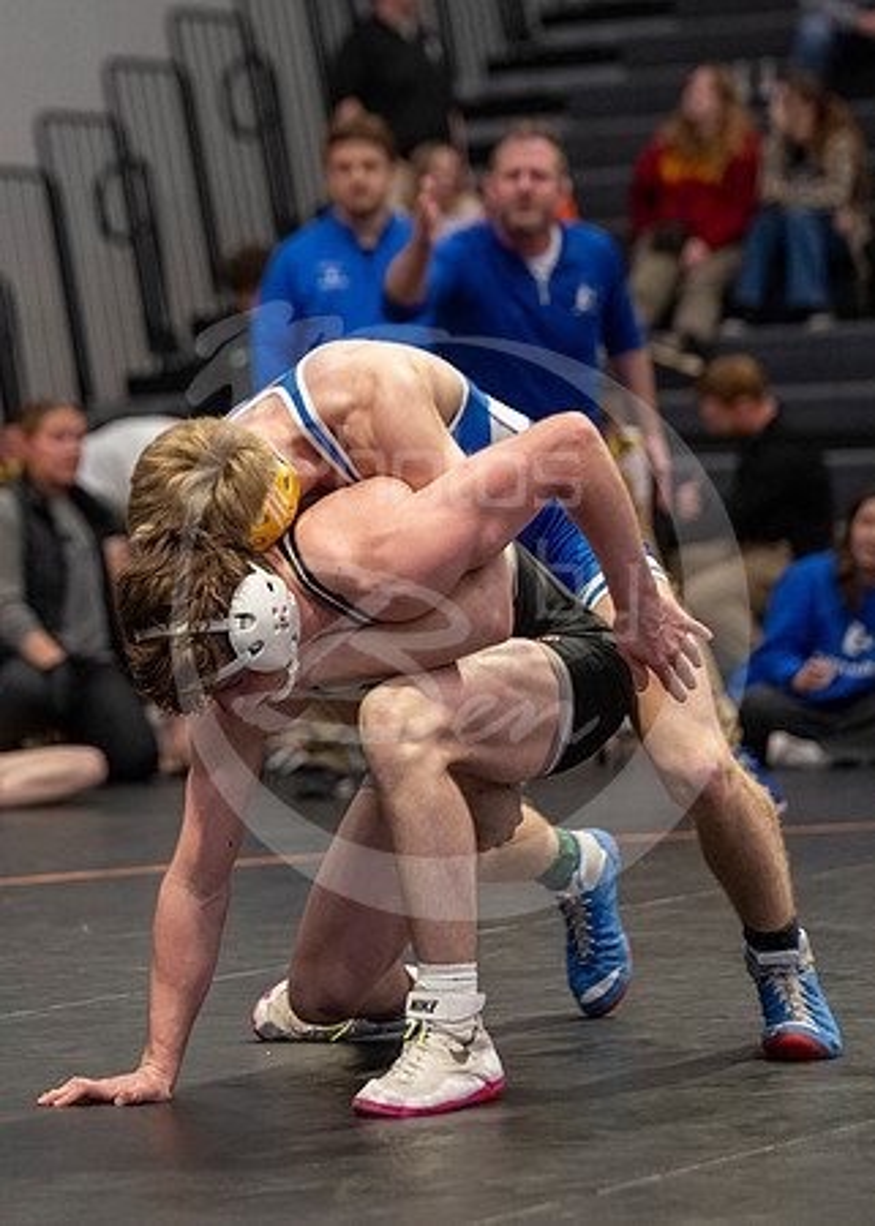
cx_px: 205
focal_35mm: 153
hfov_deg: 9.4
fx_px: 5319
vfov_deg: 13.2
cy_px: 644
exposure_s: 1/1000
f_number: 2.8
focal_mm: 91
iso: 3200
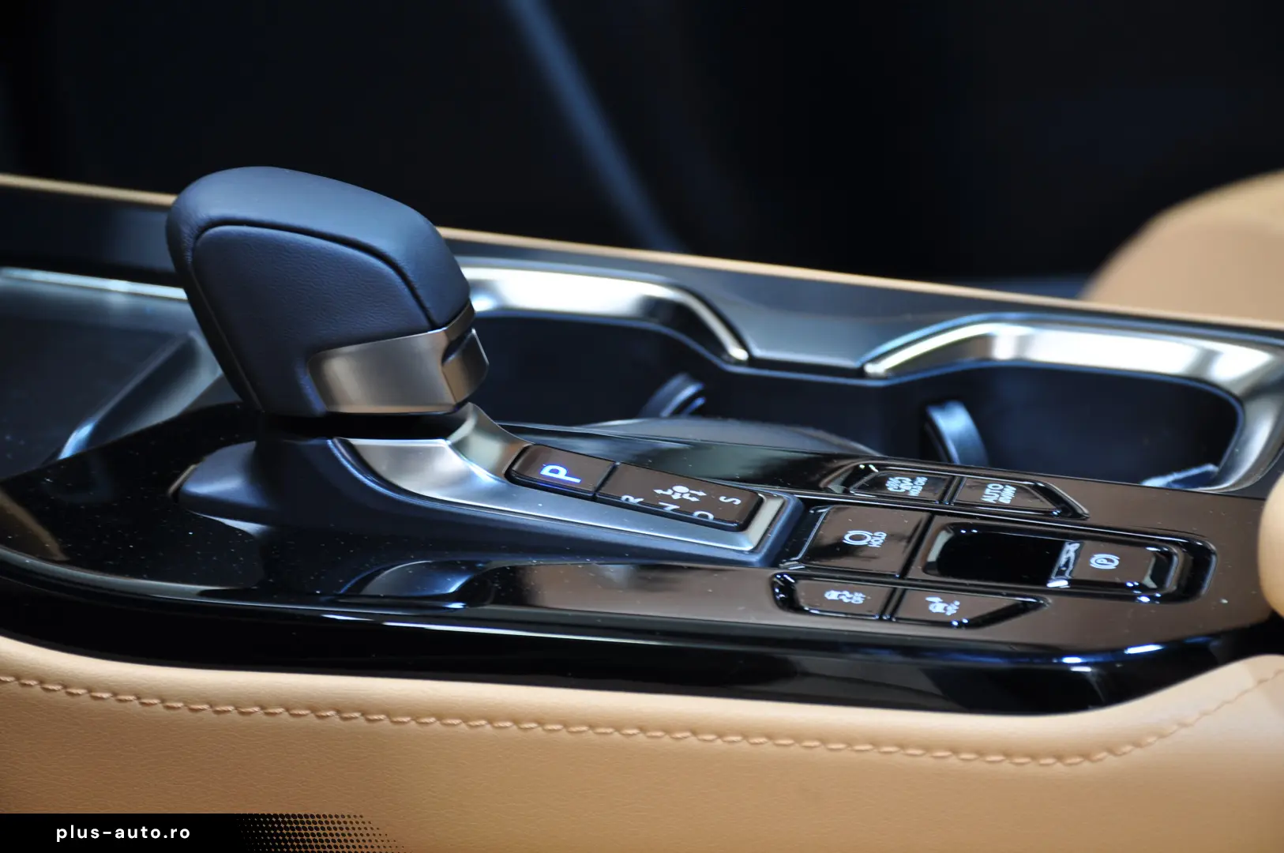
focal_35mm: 142
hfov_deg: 14.4
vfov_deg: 9.6
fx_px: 5076
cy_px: 426
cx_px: 642
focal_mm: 95
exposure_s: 1/2
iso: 200
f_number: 7.1
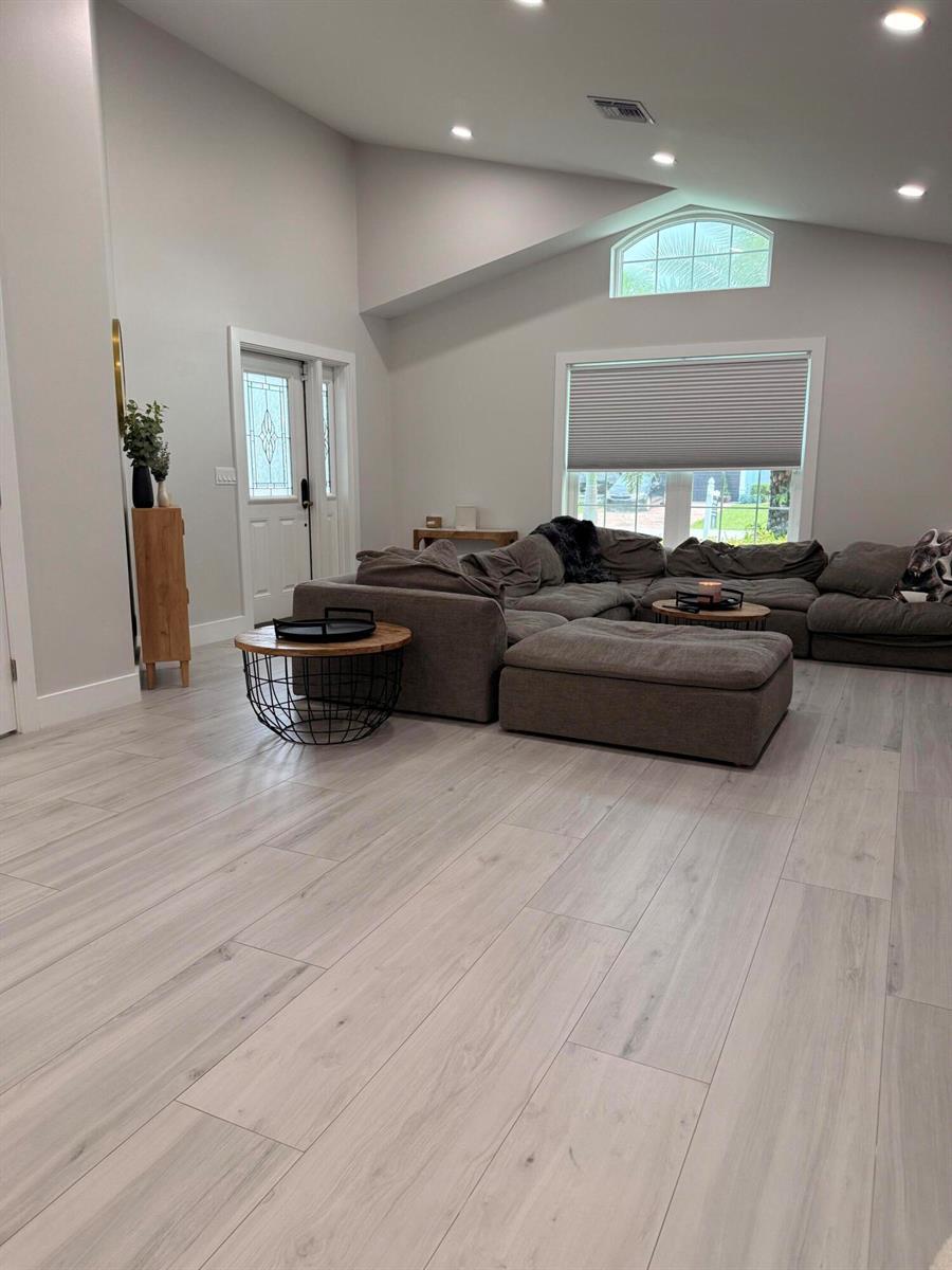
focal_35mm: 24
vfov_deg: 71.6
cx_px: 476
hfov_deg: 56.8
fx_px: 880
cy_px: 635
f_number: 1.78
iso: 200
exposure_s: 1/150
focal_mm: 6.76
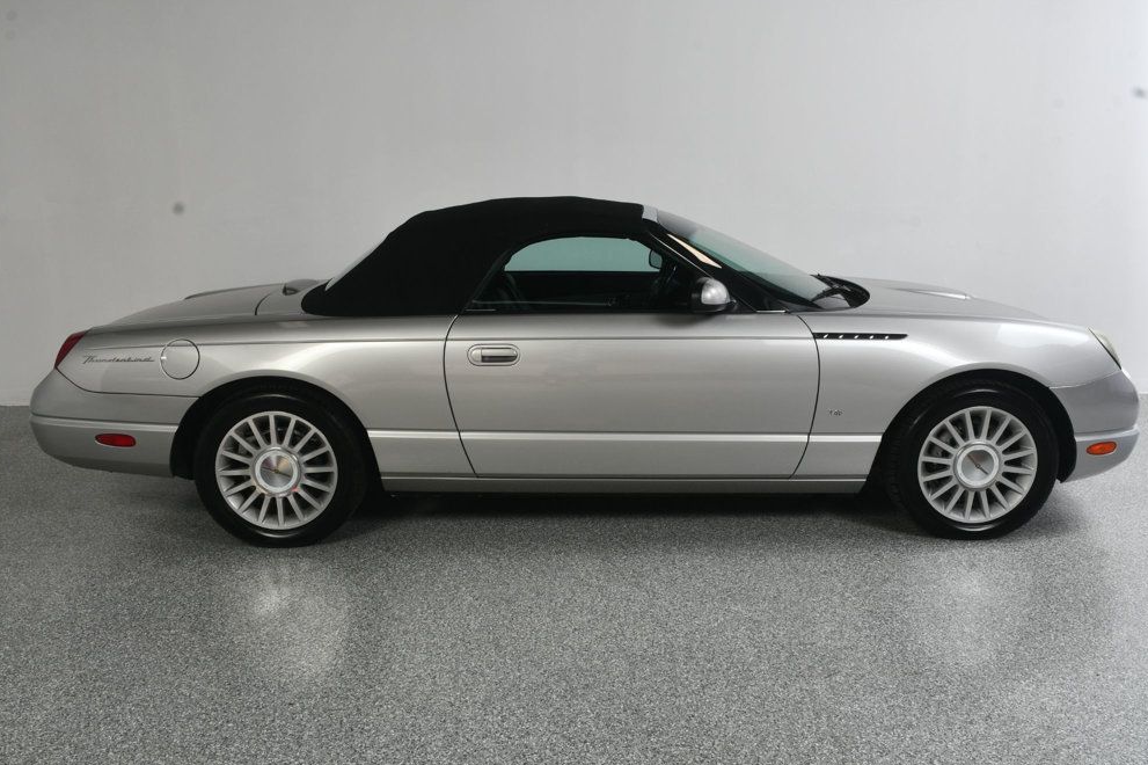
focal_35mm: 31
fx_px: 988
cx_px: 585
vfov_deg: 42.3
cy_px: 386
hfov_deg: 60.3
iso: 100
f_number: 13
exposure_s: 1/160
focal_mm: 20
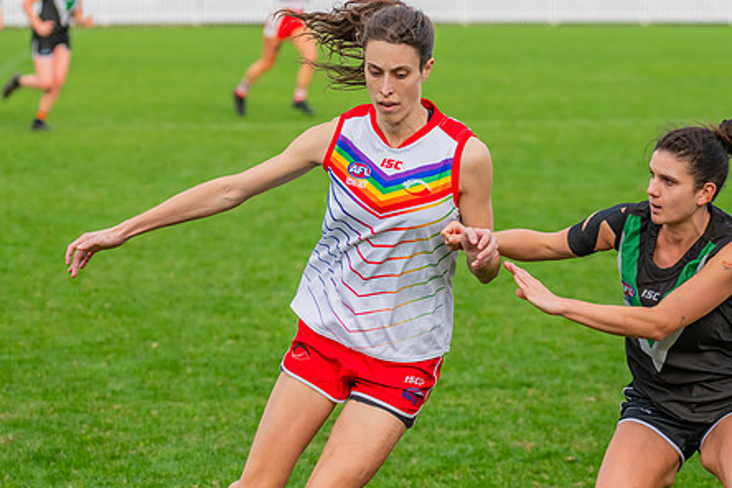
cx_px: 468
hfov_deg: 9.1
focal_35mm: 227
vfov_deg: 6.1
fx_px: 4615
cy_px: 248
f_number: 5.6
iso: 800
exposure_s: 1/1000
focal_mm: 170
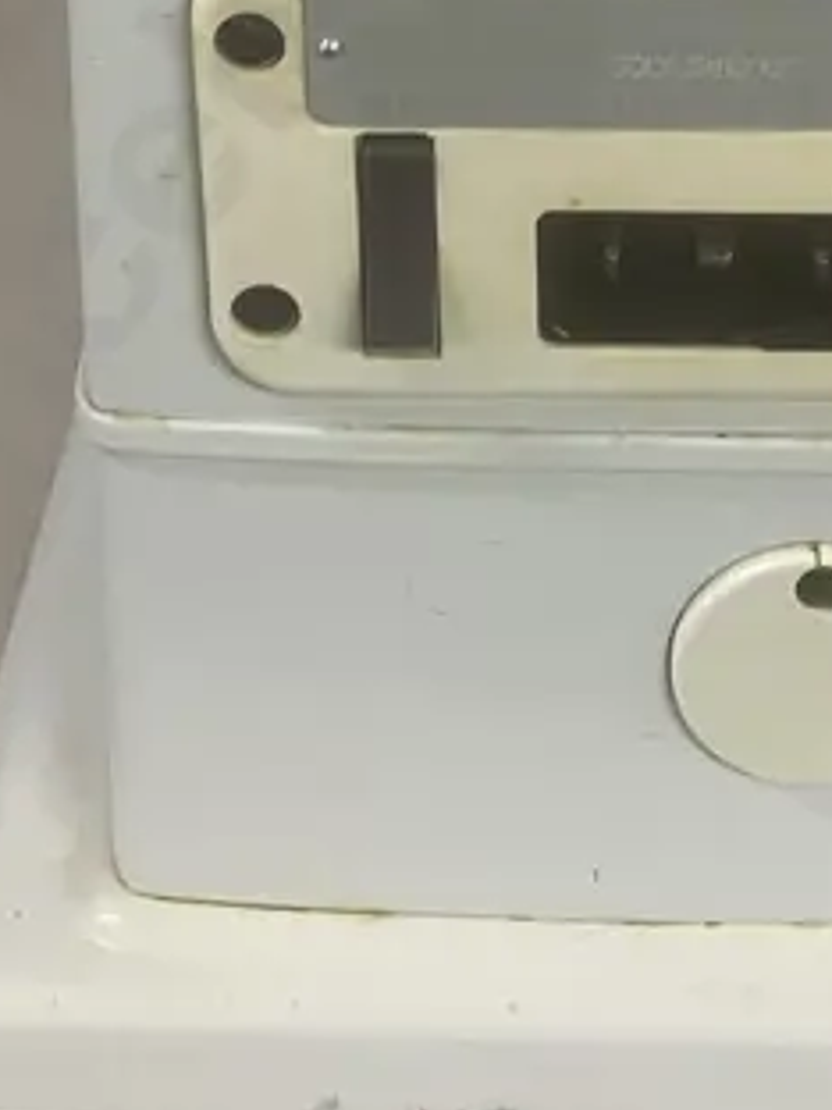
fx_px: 2948
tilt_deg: -22.3
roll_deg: +0.3
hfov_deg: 16.0
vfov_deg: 19.4
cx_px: 601
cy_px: -402
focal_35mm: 92
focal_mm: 3.99
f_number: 1.8
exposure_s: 1/50
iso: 125
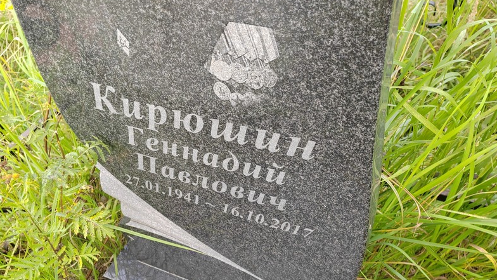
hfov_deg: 64.3
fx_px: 395
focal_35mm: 30
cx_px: 252
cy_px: 181
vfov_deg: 38.6
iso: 100
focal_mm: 5.52
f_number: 1.9
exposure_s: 1/110
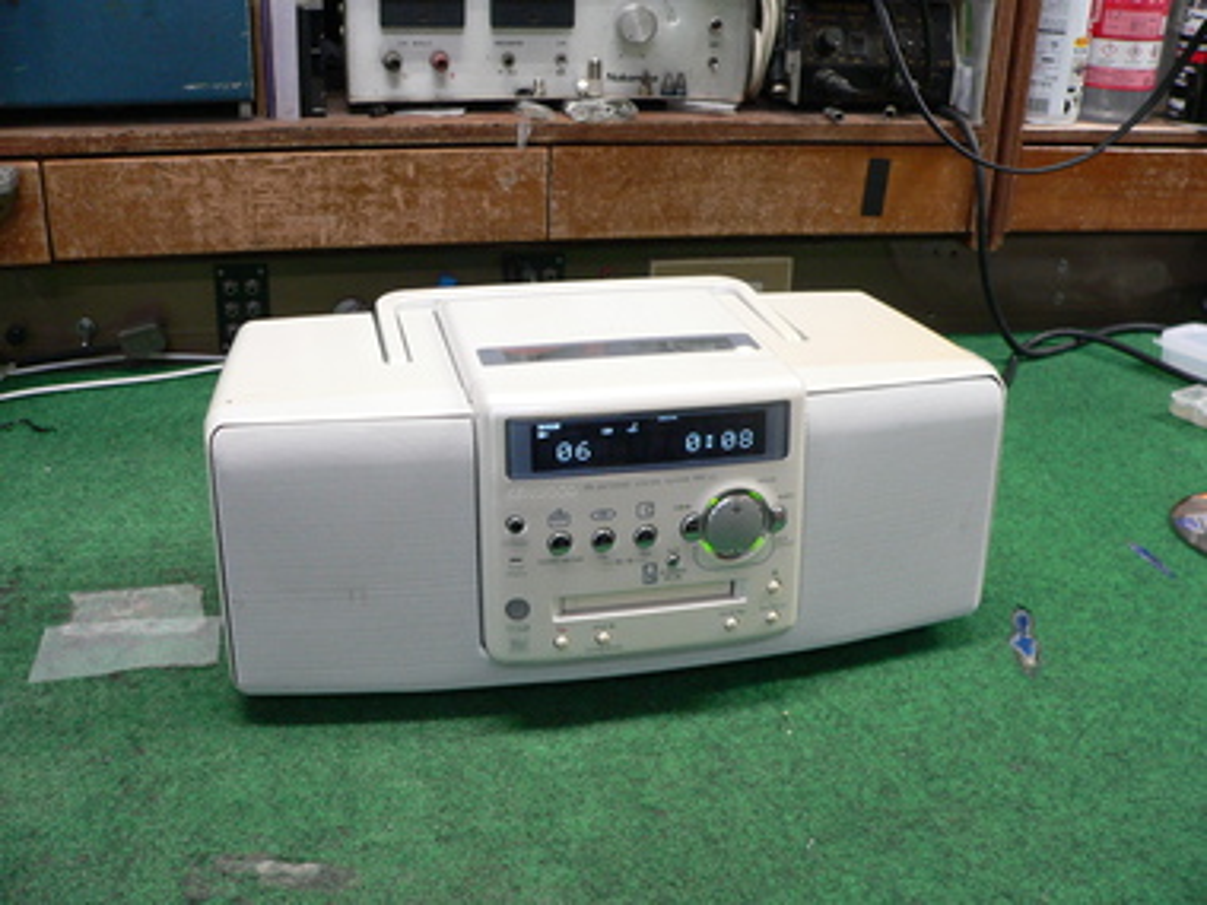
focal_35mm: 36
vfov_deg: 39.7
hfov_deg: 51.4
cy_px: 452
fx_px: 1255
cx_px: 604
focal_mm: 6
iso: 200
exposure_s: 1/20
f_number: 2.8
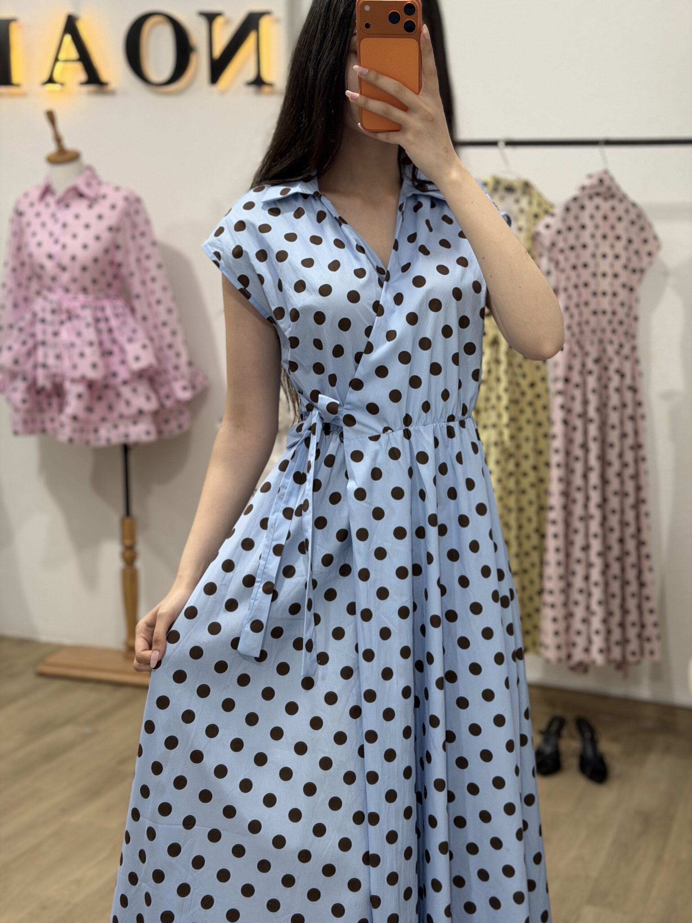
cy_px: 462
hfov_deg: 30.3
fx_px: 1279
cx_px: 346
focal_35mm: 48
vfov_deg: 39.7
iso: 125
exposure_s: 1/100
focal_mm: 6.76
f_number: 1.78
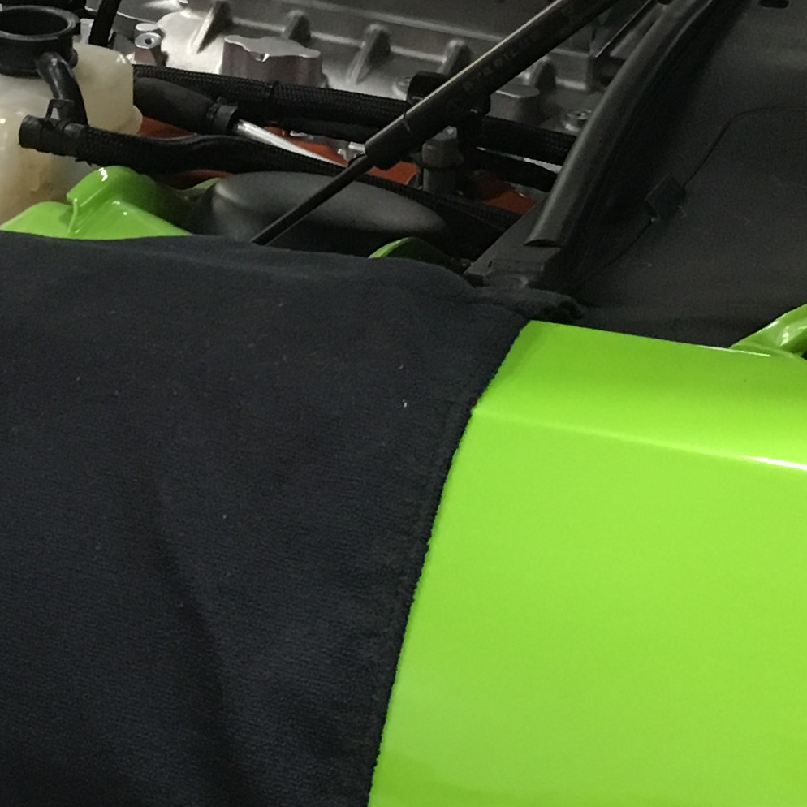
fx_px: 2743
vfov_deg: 16.6
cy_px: 173
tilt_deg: -21.0
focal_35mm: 104
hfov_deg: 16.6
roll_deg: -1.3
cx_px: 152
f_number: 2.2
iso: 125
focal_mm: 4.15
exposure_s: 1/30
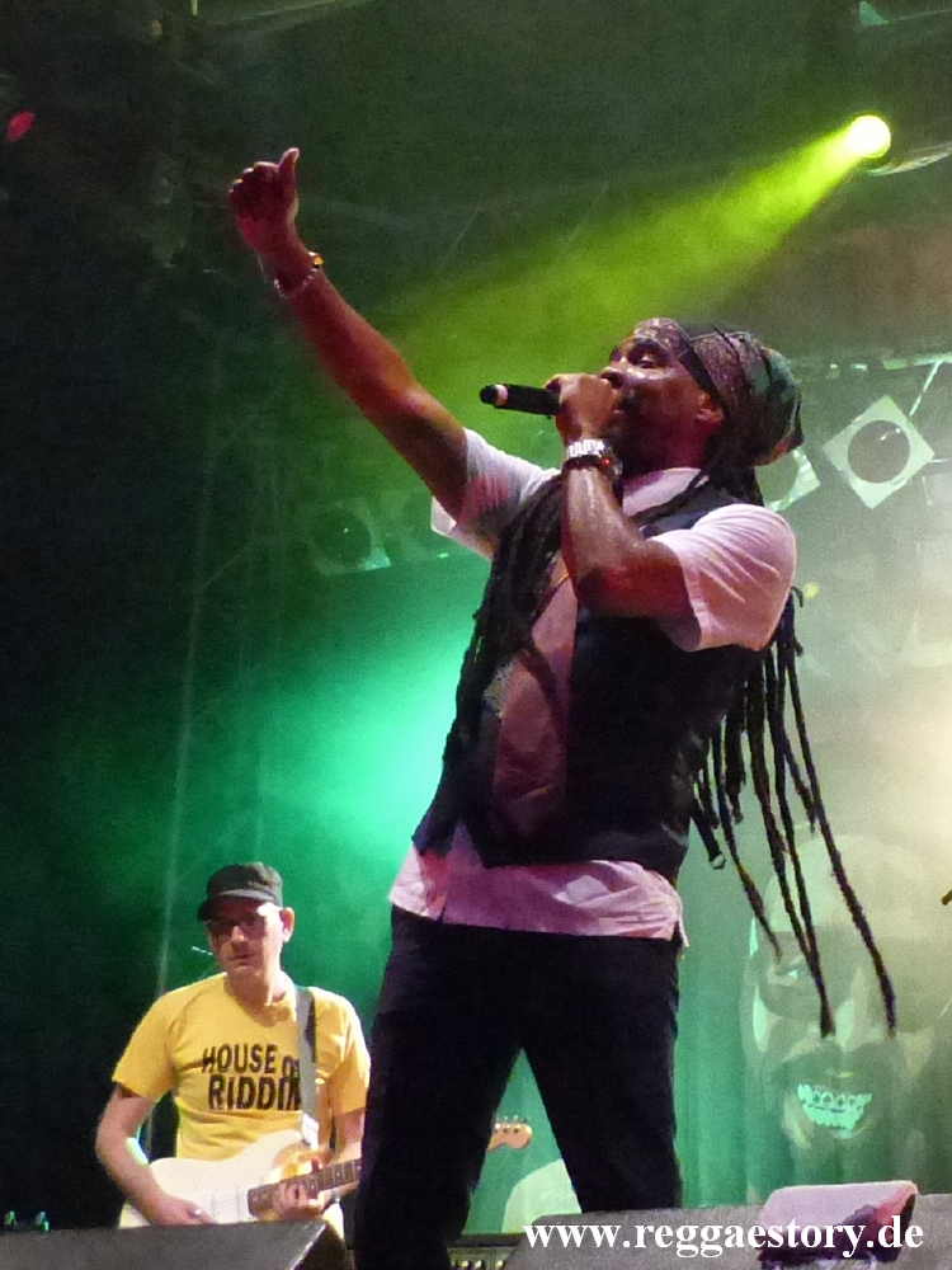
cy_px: 635
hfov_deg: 46.8
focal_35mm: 30
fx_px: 1100
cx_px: 476
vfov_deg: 60.0
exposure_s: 1/125
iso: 1600
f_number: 2.8
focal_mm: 5.4
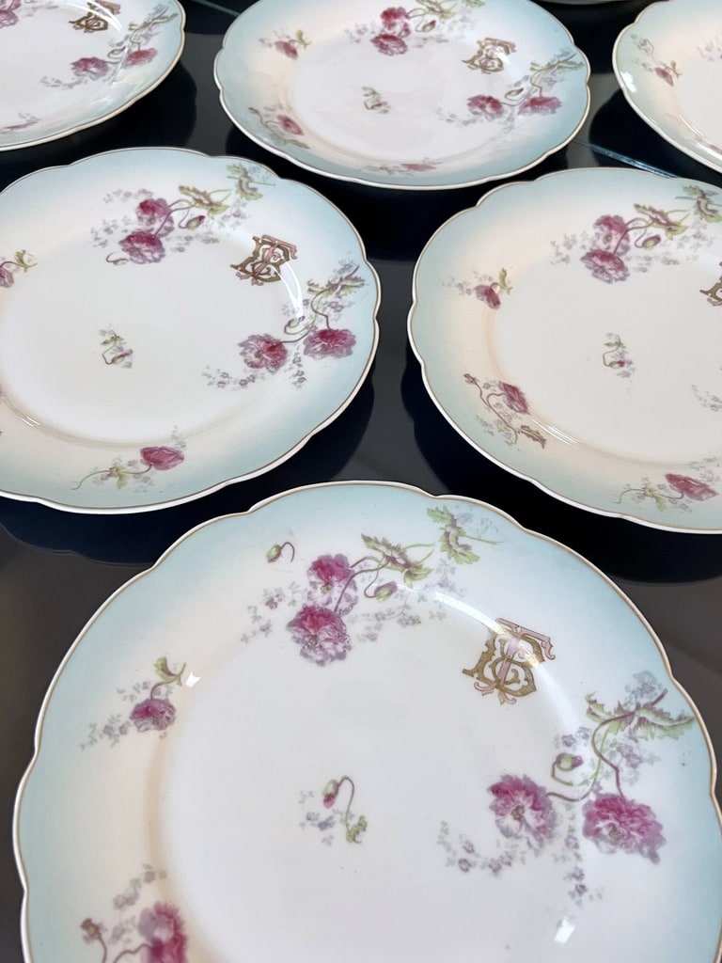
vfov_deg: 67.3
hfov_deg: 53.1
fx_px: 723
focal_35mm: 26
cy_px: 482
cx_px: 361
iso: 200
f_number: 1.5
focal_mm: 5.7
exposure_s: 1/50
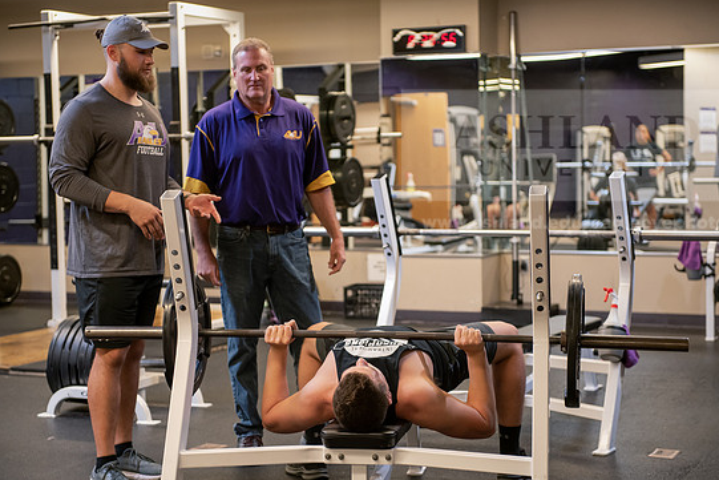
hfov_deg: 27.0
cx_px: 361
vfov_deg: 18.2
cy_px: 251
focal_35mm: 75
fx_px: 1498
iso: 1000
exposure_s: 1/200
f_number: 3.2
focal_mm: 70
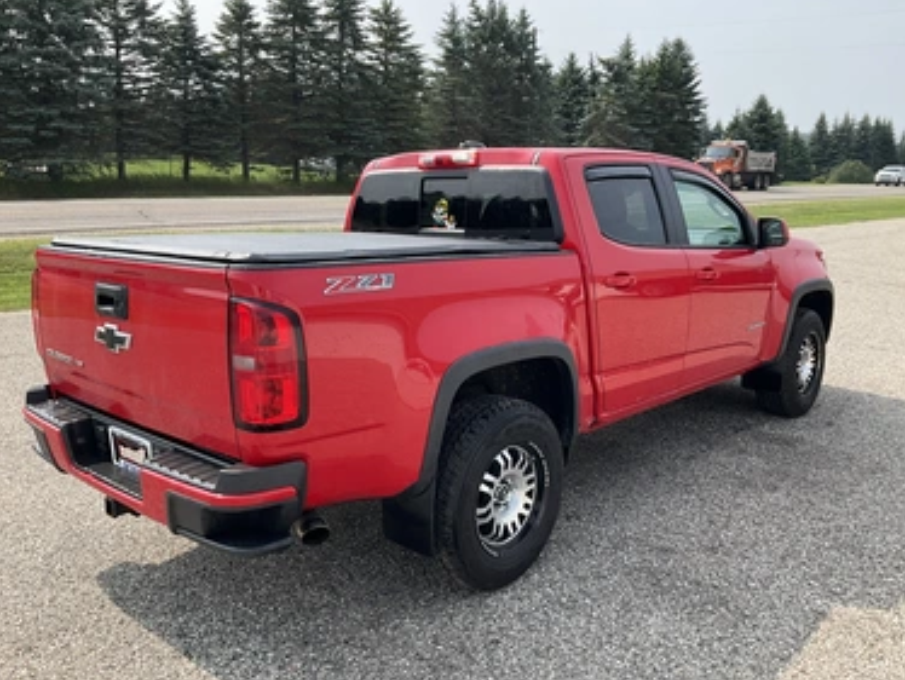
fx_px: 811
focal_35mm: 31
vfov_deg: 45.5
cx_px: 462
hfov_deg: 58.3
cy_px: 332
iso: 25
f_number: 1.8
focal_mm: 3
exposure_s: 1/912
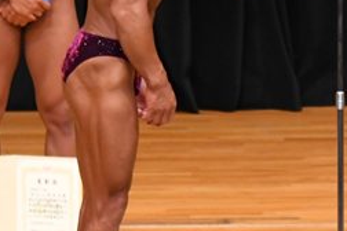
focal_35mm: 783
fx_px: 7547
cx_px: 510
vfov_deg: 1.8
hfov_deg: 2.6
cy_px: 91
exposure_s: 1/400
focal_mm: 170
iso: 4000
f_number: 5.6
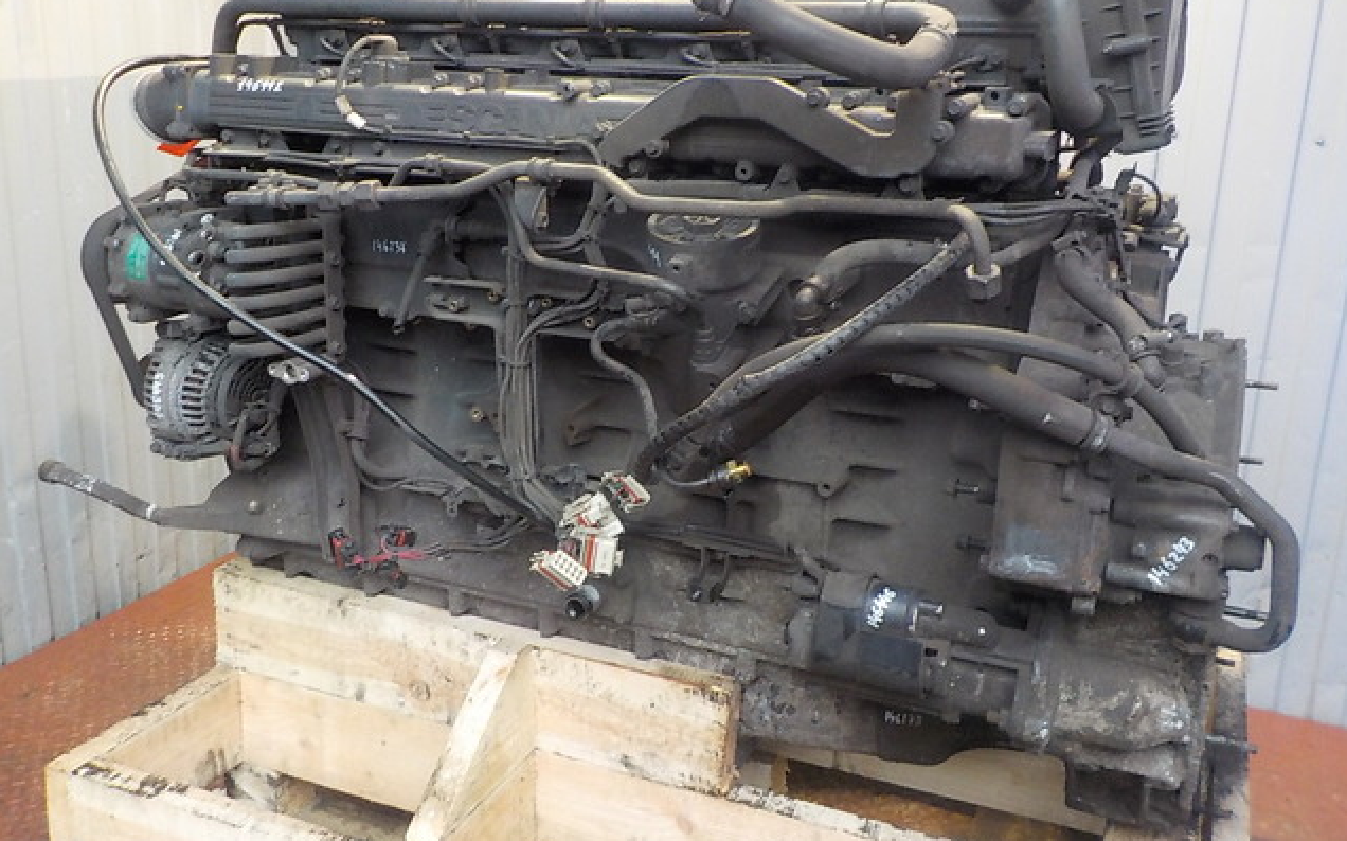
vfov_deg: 39.4
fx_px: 1174
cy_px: 377
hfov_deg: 59.7
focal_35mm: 32
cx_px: 676
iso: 400
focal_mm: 4.1
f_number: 3.3
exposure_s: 1/20
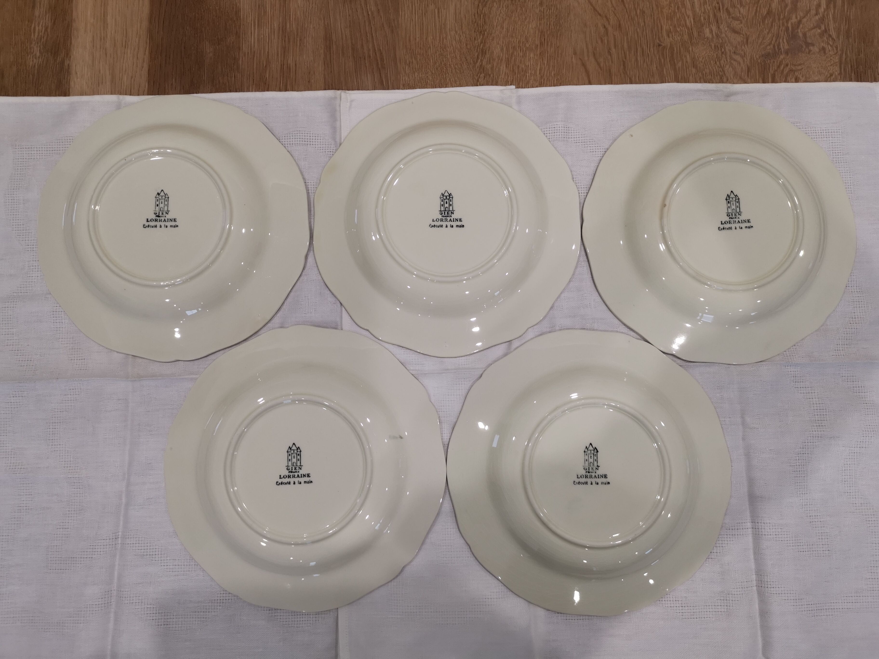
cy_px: 330
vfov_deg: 51.4
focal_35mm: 27
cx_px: 440
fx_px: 686
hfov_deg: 65.3
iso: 80
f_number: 1.8
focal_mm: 5.58
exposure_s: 1/60
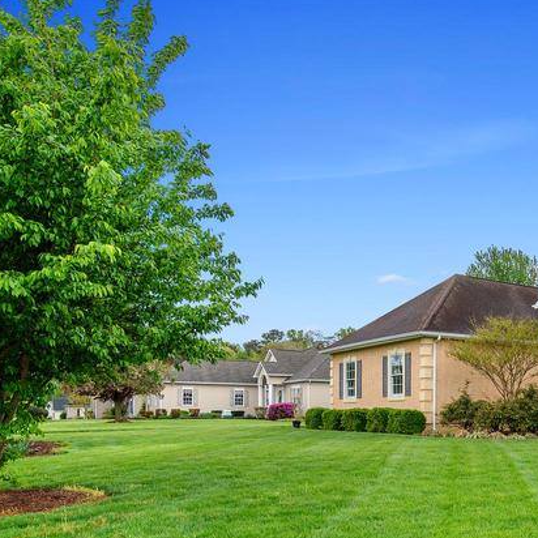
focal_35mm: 38
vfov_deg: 42.2
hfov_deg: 41.0
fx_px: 668
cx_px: 469
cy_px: 419
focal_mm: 18
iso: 400
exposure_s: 1/1000
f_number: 8
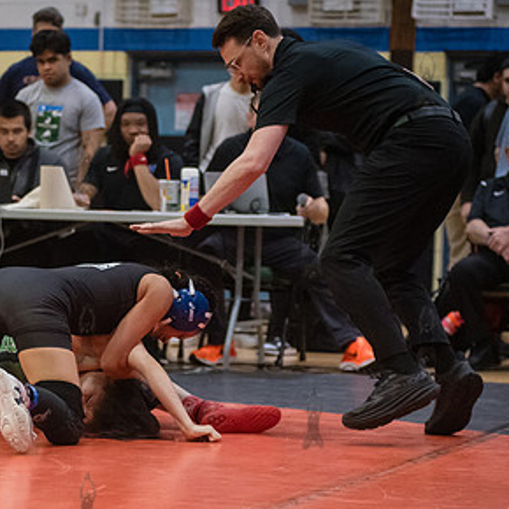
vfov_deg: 12.8
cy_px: 333
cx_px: 86
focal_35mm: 136
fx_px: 2262
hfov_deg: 12.8
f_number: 3.5
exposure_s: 1/500
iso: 8000
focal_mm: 80
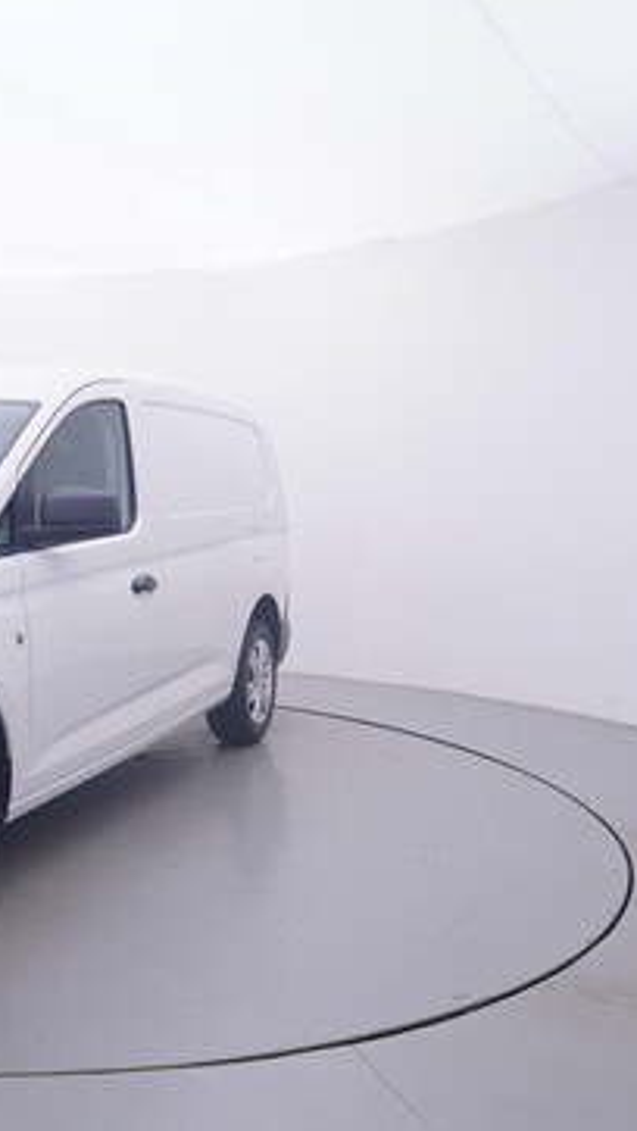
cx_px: -14
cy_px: 567
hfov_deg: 30.5
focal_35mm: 36
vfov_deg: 55.5
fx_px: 1073
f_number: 5
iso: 200
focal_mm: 15
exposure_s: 1/80
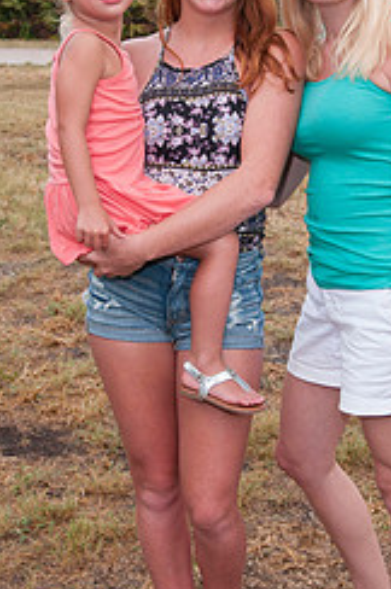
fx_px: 1356
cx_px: 243
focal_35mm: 83
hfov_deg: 16.4
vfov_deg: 24.5
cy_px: 256
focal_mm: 30
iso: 200
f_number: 5.6
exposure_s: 1/80
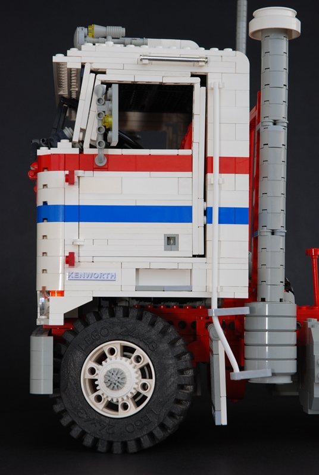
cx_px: 160
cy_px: 238
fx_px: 1232
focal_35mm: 93
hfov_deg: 14.8
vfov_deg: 21.9
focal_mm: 62
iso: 200
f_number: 9.5
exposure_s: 1/180
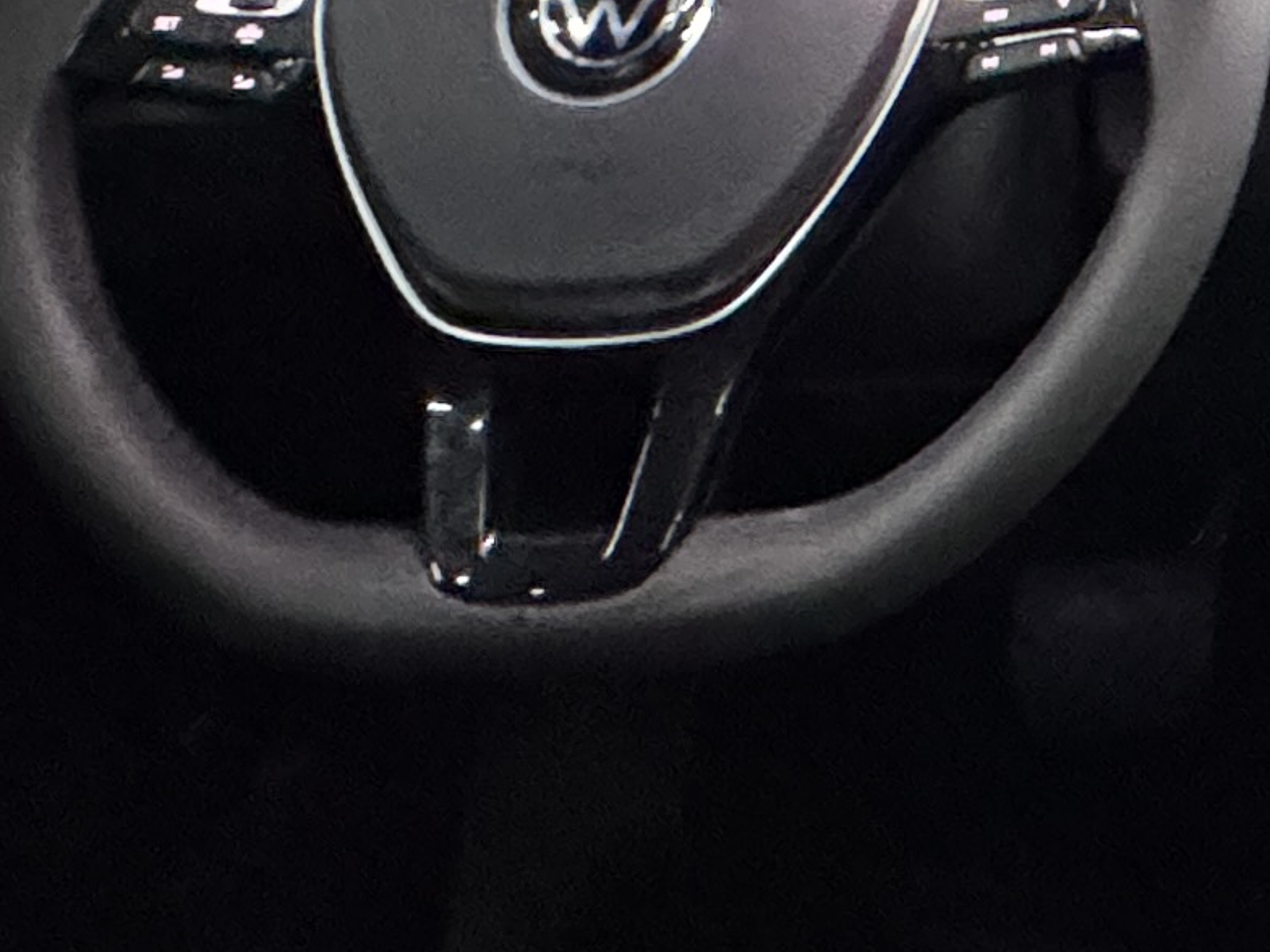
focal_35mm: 72
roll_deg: +0.7
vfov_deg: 16.7
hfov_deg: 23.3
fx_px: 2642
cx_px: 1733
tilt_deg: -6.6
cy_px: -805
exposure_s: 1/25
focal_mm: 2.22
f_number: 2.2
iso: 1250
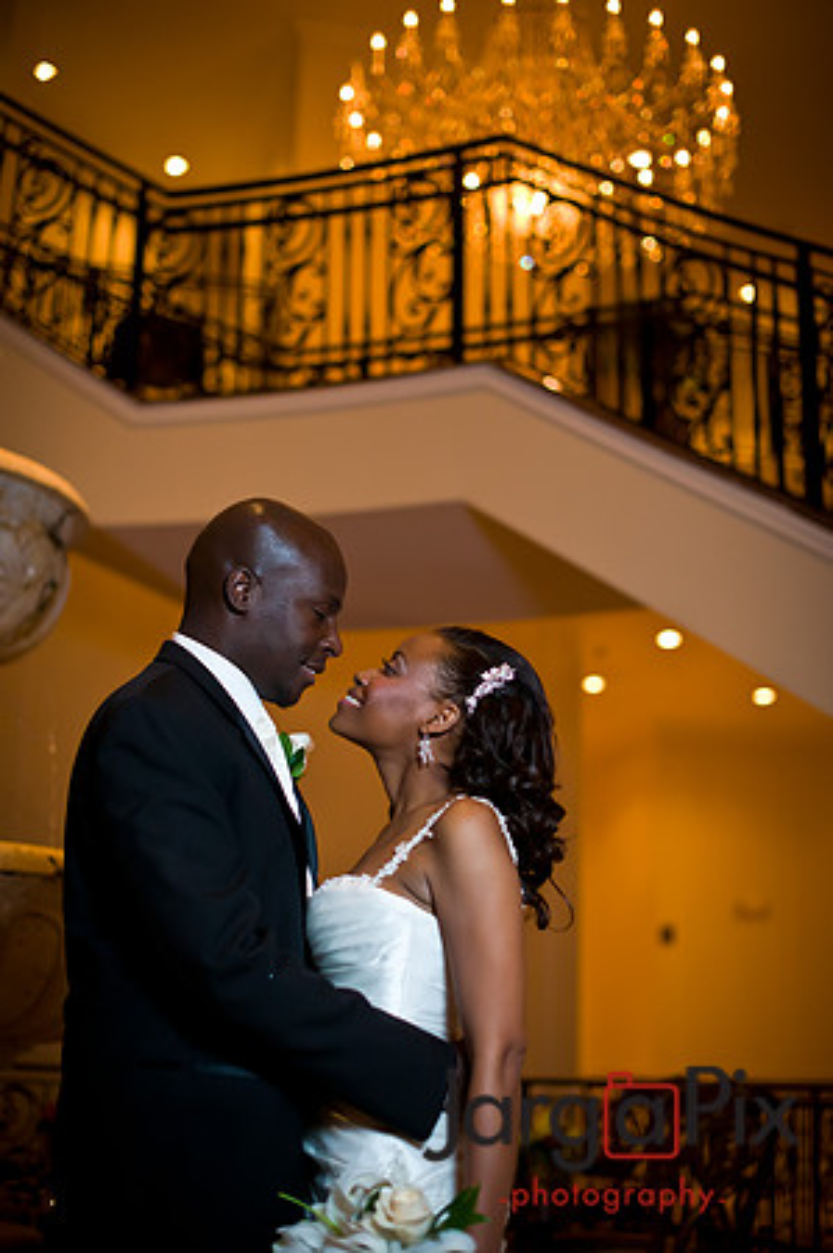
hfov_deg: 26.9
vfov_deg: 39.6
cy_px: 626
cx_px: 416
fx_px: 1739
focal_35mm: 50
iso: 1600
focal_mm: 50
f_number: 2
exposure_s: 1/125
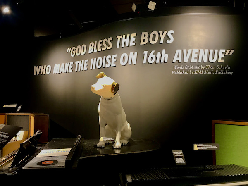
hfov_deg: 63.4
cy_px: 93
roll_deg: +0.2
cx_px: 124
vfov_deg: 49.7
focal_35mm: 28
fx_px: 201
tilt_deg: +1.9
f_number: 1.8
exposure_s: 1/15
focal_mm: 3.99
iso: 40
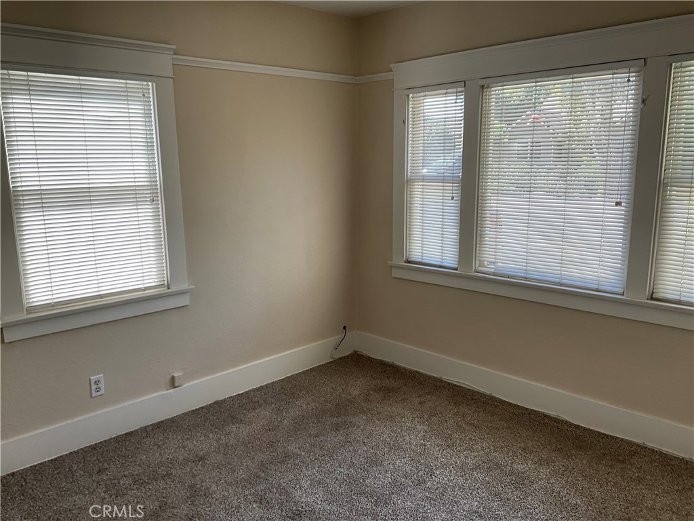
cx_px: 347
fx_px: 581
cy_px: 260
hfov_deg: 61.7
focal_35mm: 29
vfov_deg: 48.2
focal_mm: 3
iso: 25
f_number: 1.8
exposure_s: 1/120
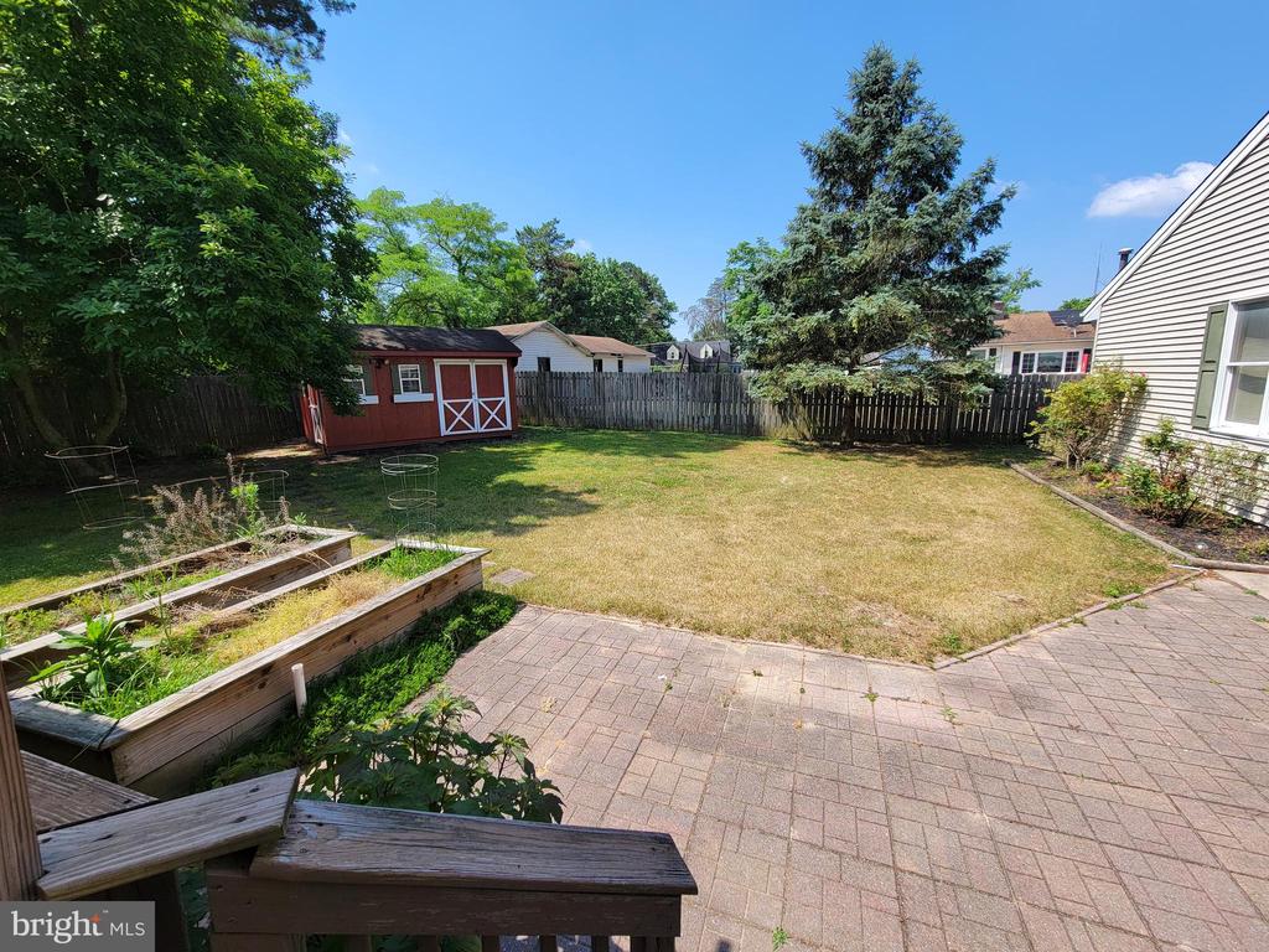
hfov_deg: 106.2
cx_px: 634
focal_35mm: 13
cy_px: 476
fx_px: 477
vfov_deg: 89.9
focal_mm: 2.2
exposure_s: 1/1019
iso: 50
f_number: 2.2
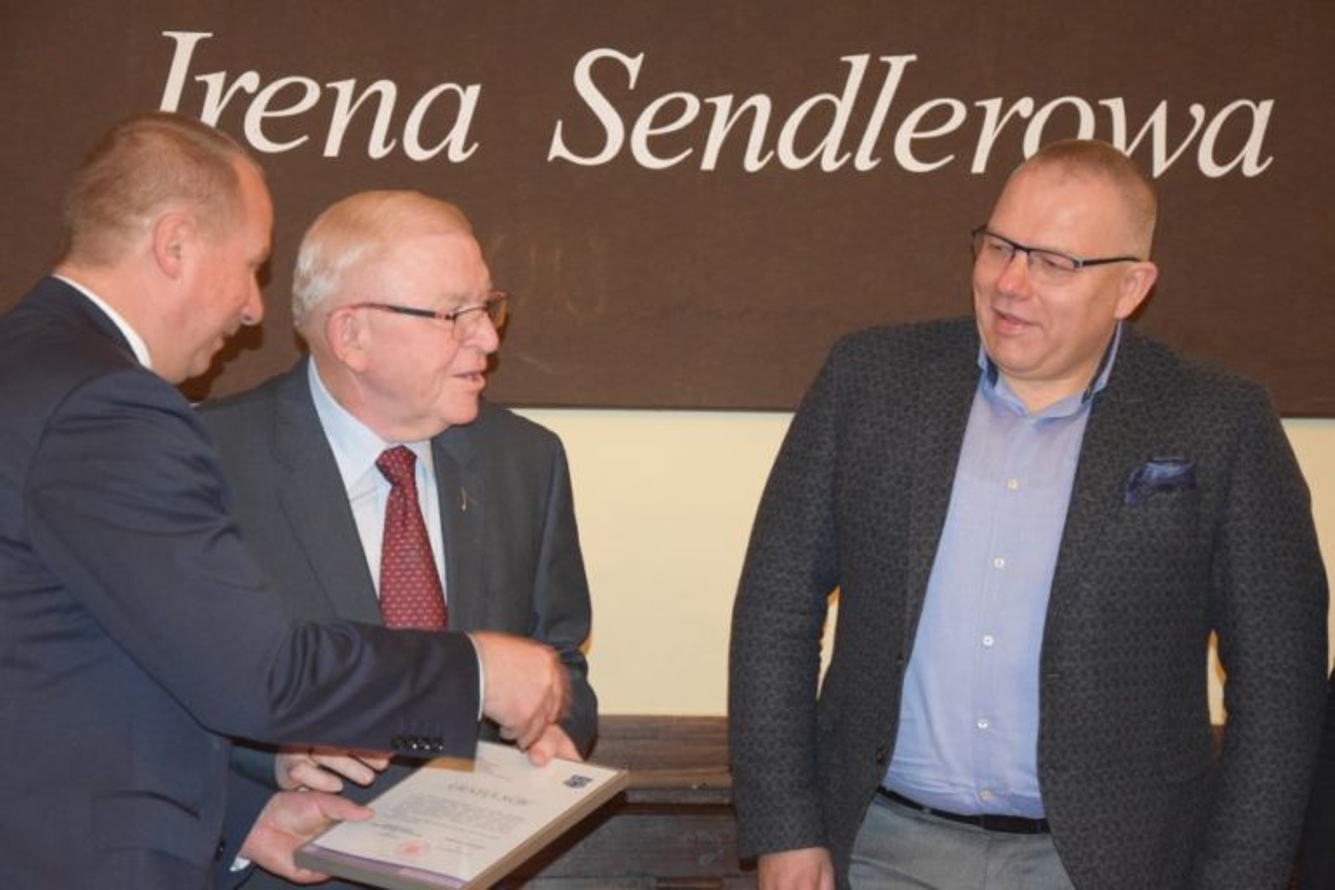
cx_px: 668
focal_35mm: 93
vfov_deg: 14.7
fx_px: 3448
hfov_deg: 21.9
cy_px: 445
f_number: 5.3
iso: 3200
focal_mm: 62
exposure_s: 1/60
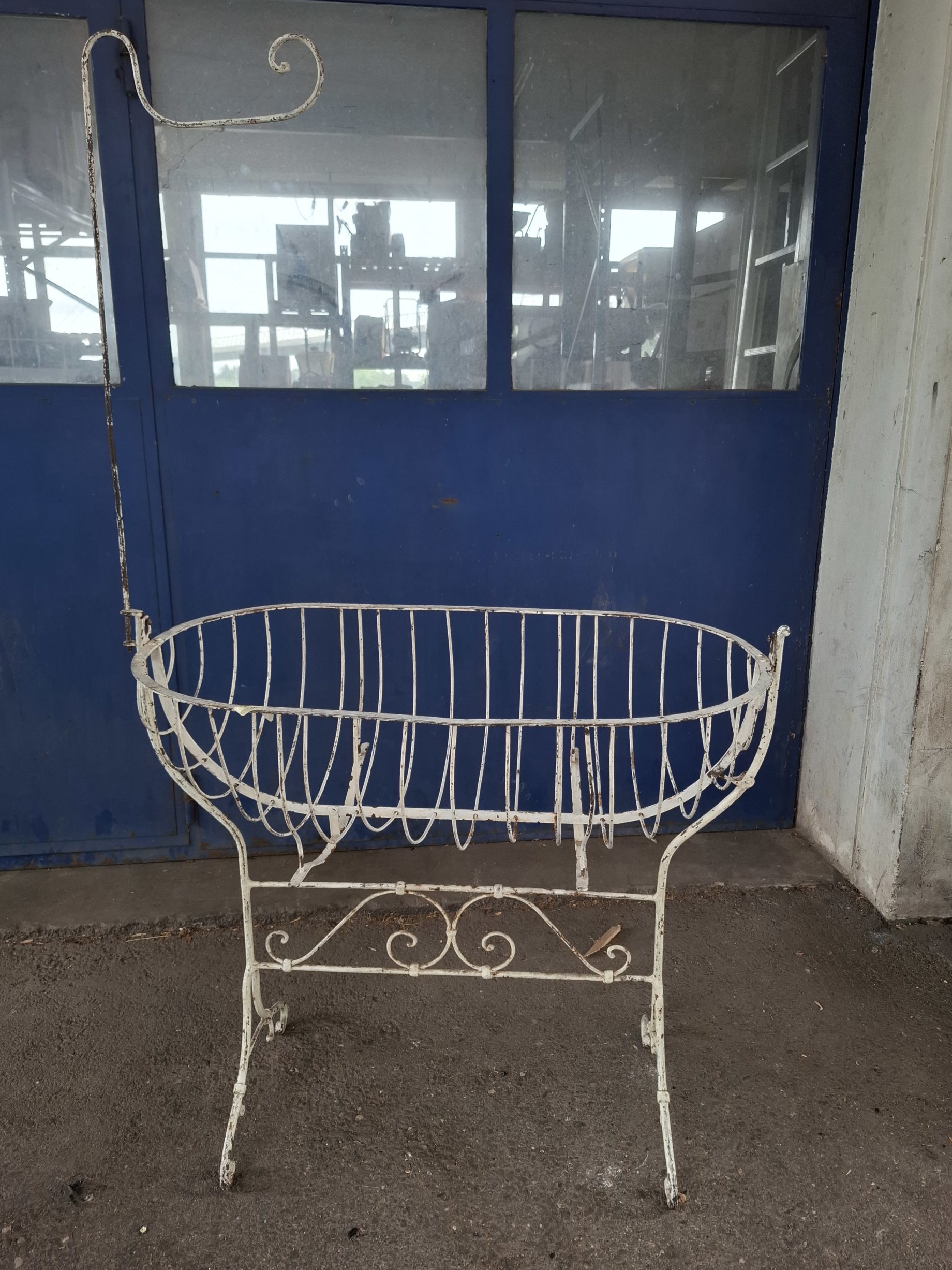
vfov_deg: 71.6
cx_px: 486
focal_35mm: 24
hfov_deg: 56.8
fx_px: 880
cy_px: 633
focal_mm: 5.54
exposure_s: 1/100
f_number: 1.8
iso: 80
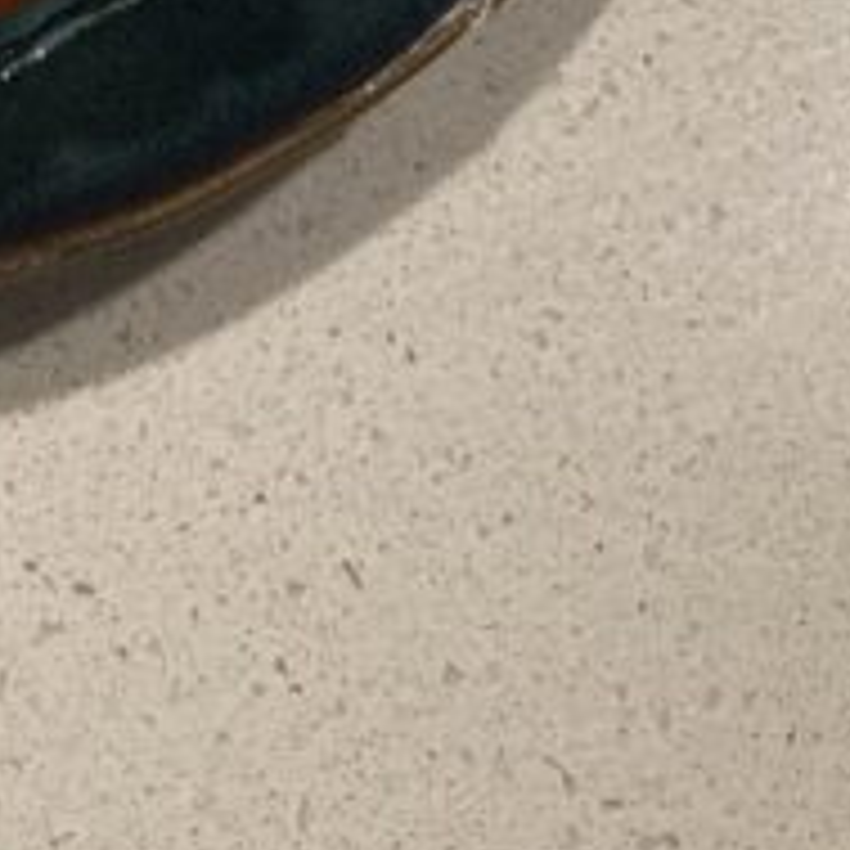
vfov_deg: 11.8
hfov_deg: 12.3
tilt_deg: -62.1
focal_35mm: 134
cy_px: -814
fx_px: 3723
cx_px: -486
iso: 160
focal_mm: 3.99
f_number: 1.8
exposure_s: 1/60
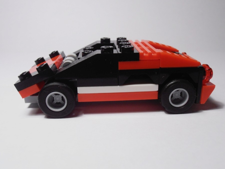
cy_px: 84
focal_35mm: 37
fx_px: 240
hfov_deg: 50.1
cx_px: 112
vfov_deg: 38.7
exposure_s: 1/60
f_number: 3.9
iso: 80
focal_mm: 6.61
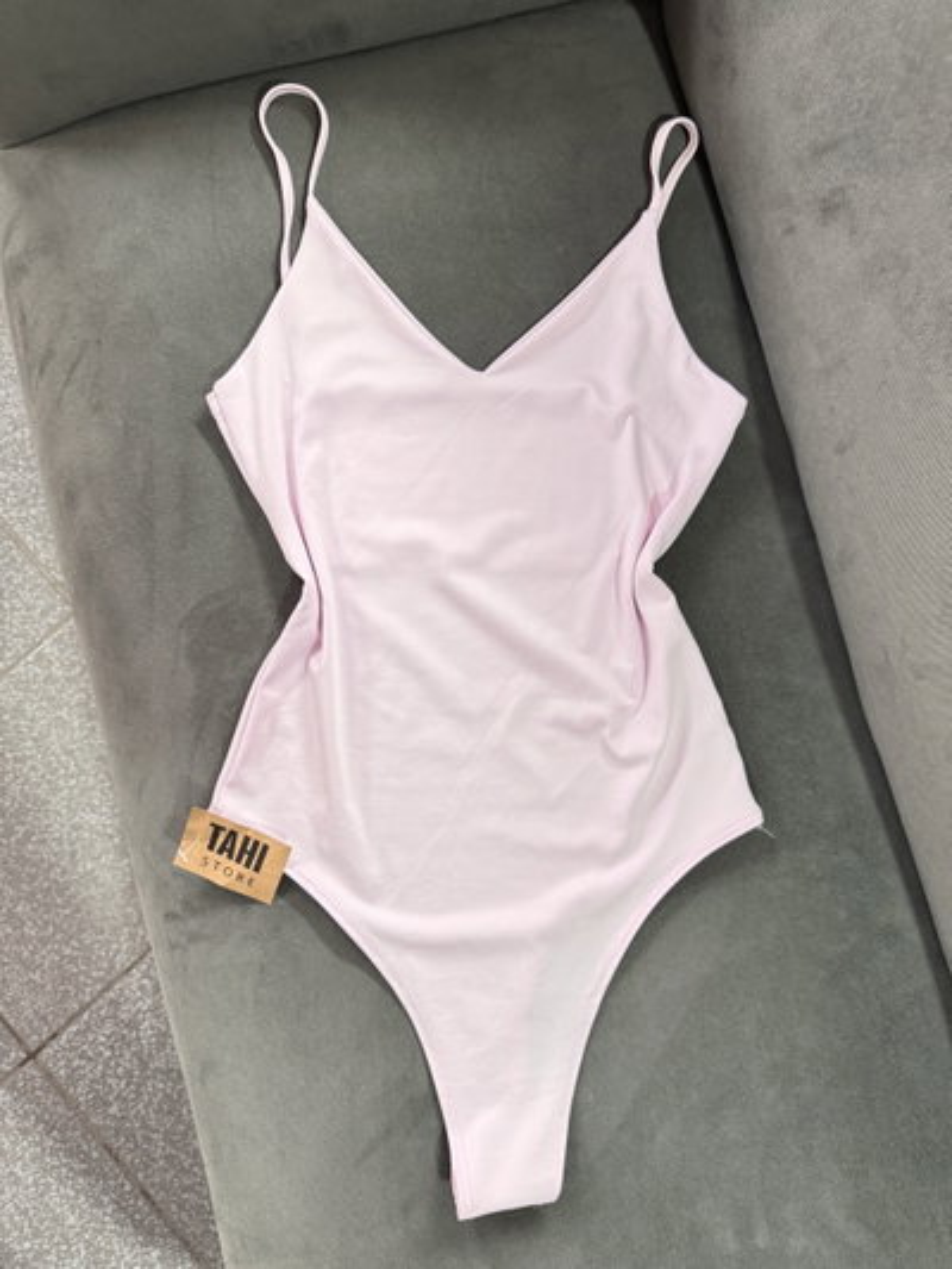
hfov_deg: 56.8
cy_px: 634
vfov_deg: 71.6
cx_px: 476
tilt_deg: -83.2
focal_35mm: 24
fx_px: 880
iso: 400
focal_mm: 6.76
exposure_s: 1/50
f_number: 1.78
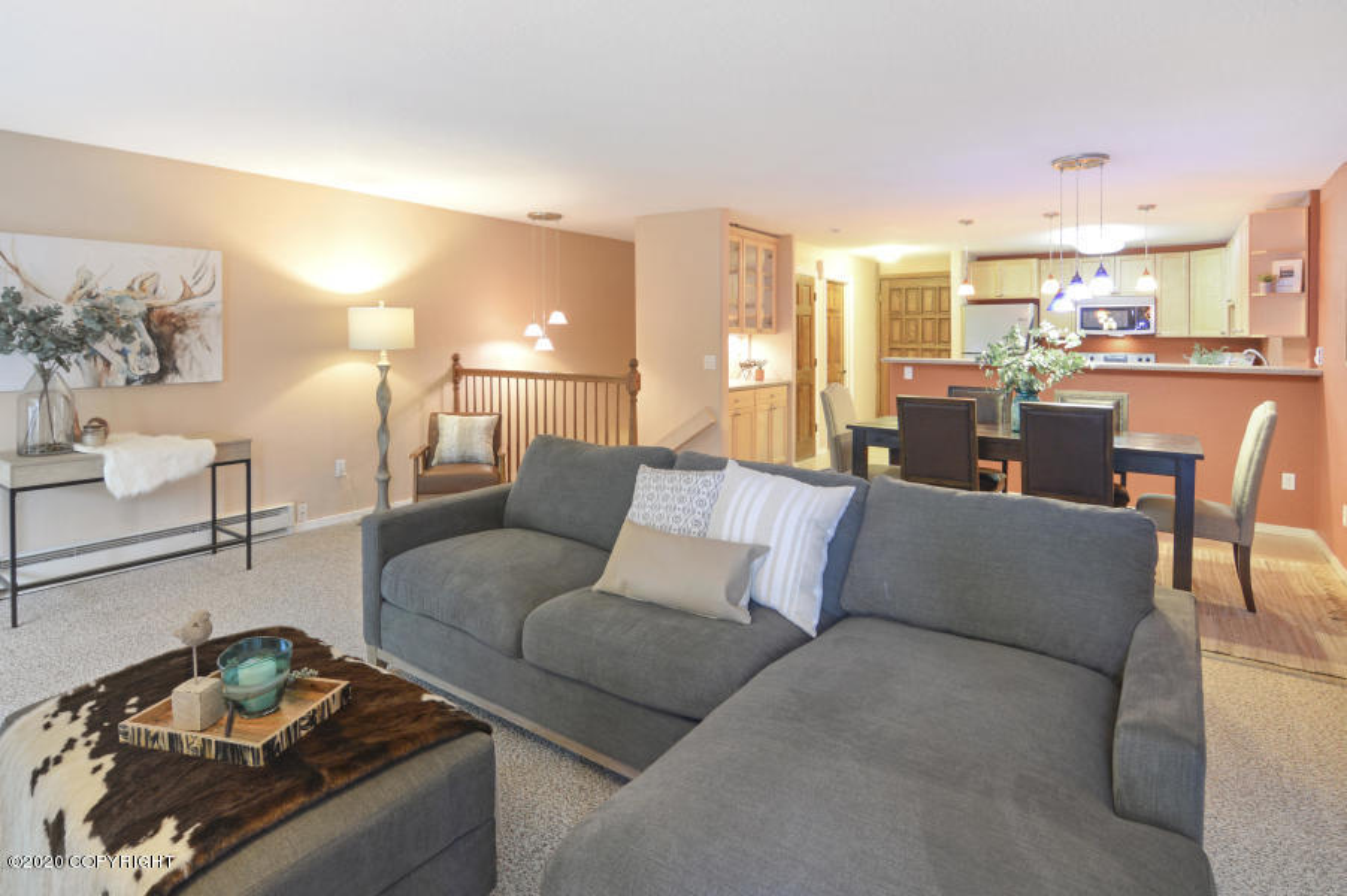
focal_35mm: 16
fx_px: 617
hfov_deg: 95.0
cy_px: 448
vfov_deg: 72.0
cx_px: 674
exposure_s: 1.3
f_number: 5
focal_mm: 11
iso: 100
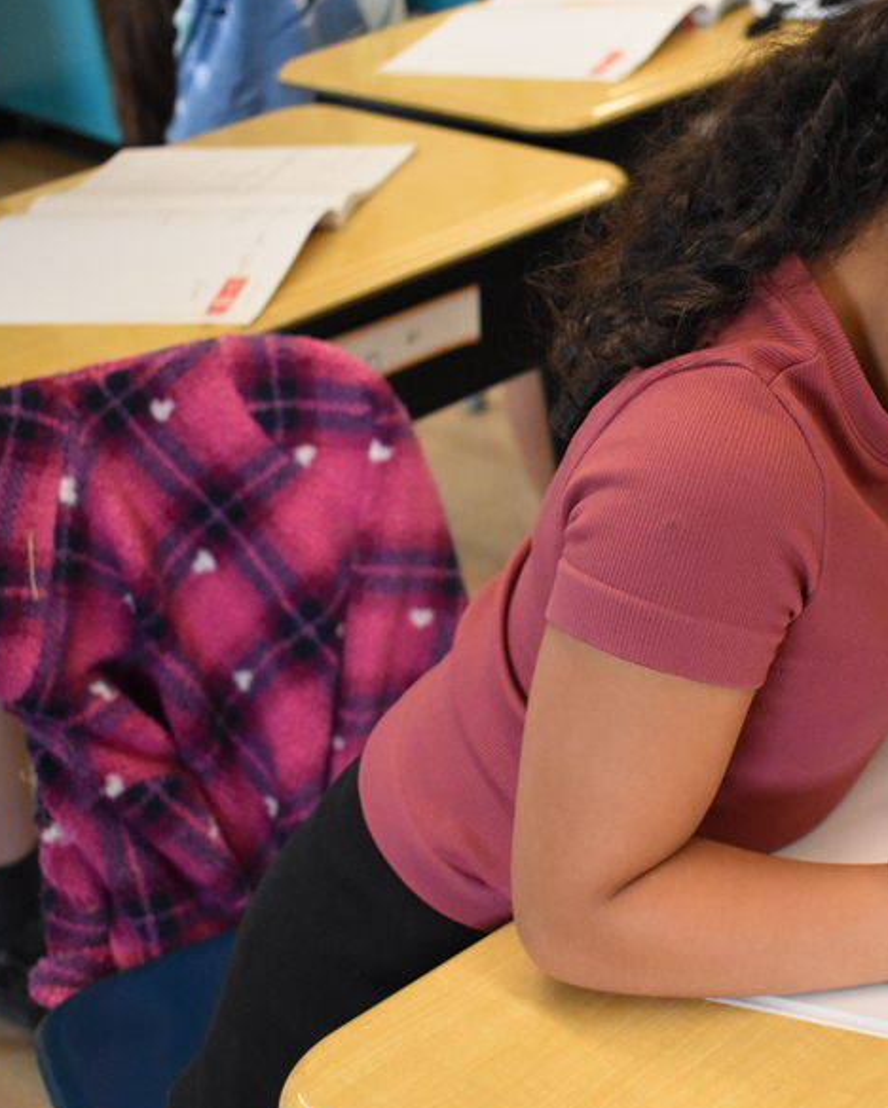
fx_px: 2428
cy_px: 509
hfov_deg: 20.2
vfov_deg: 25.7
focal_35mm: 74
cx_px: 858
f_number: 4.2
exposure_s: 1/200
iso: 3200
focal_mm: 30
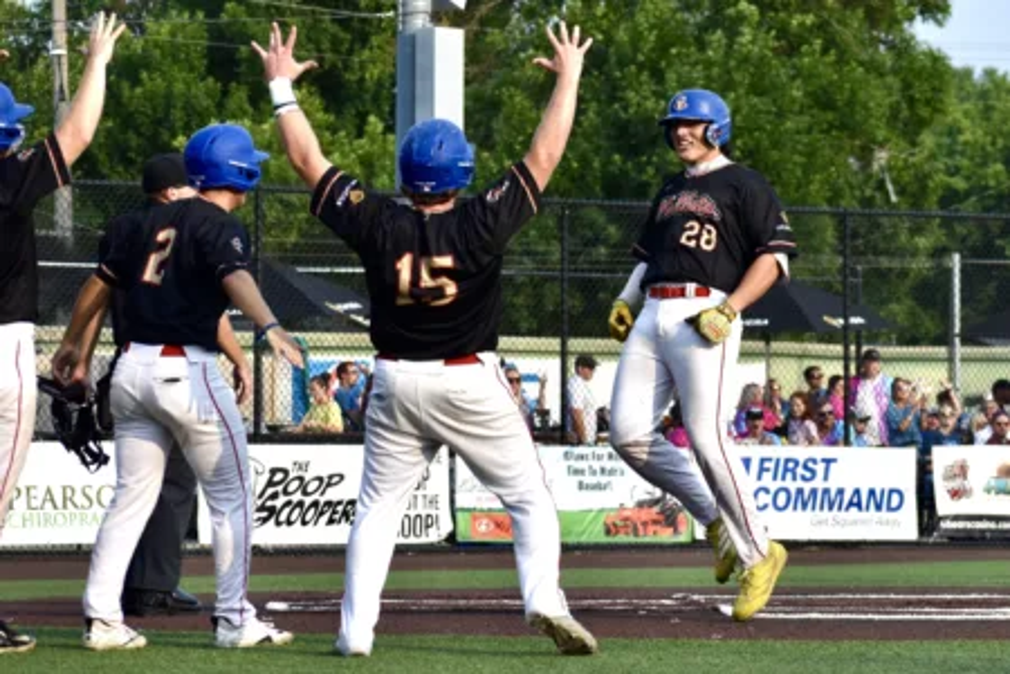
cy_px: 337
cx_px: 505
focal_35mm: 138
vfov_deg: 9.9
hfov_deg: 14.9
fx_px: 3871
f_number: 5.6
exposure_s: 1/1600
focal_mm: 92
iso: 400
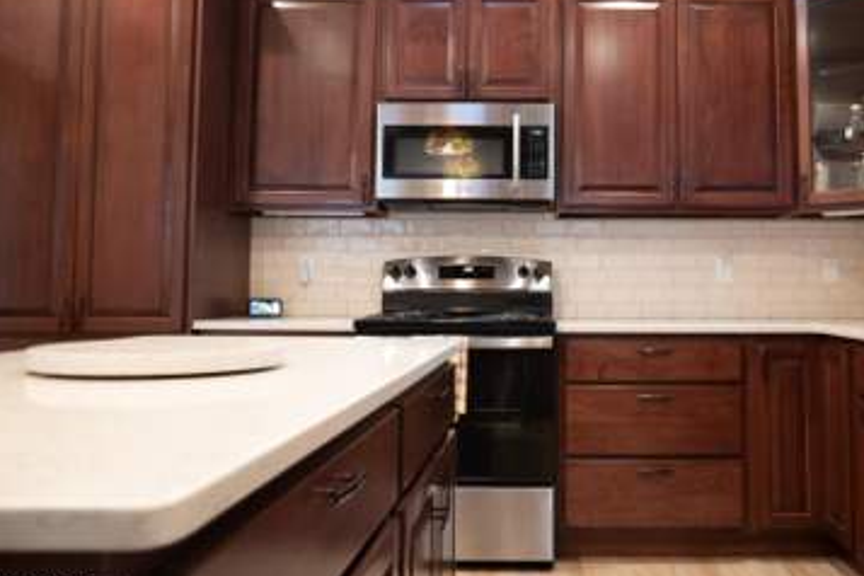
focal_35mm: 33
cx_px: 520
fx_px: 792
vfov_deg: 39.8
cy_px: 238
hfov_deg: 56.8
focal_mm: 16
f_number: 2.8
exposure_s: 1/50
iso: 1250
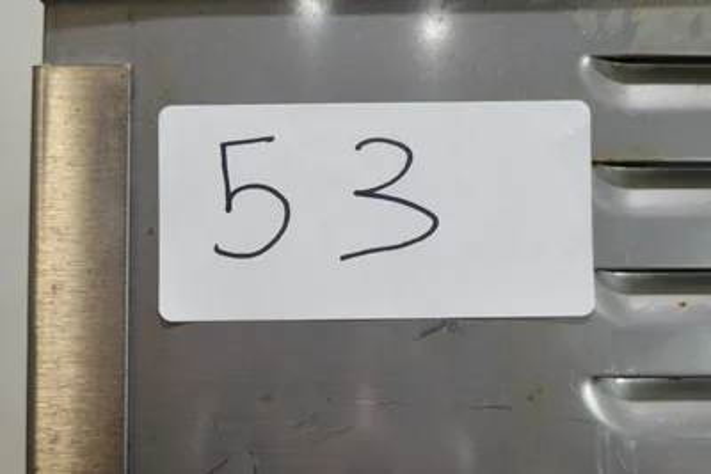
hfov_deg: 51.9
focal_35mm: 37
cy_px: 237
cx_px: 356
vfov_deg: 36.0
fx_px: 731
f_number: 3.5
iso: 500
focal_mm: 13.84
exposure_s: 1/50
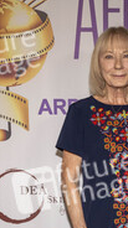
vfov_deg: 24.3
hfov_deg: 14.6
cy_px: 247
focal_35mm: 82
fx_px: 497
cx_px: 112
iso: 800
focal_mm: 36
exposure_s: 1/200
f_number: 6.3
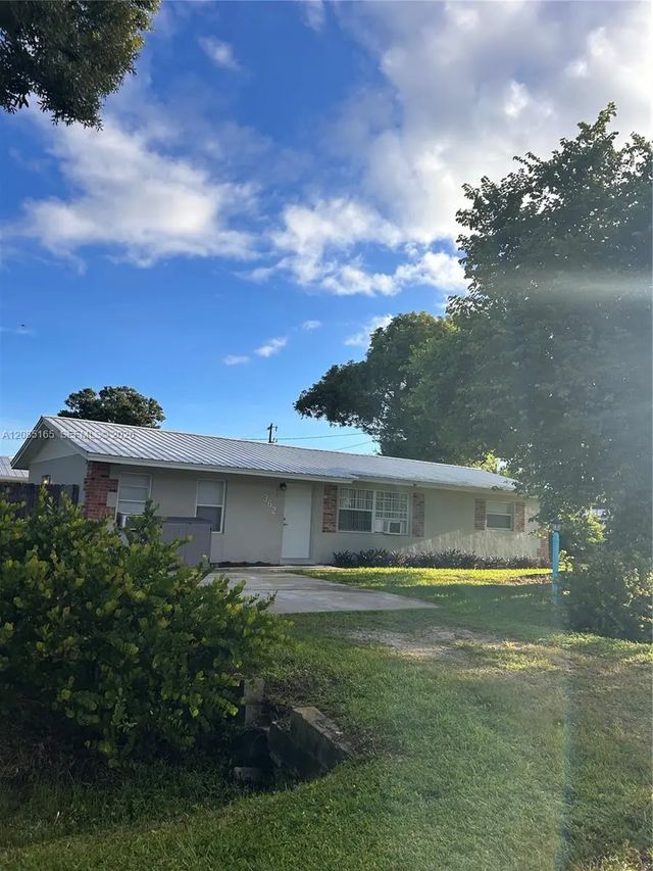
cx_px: 326
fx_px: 654
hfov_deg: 53.1
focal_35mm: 26
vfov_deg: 67.3
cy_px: 436
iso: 50
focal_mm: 5.7
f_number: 1.5
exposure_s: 1/2994
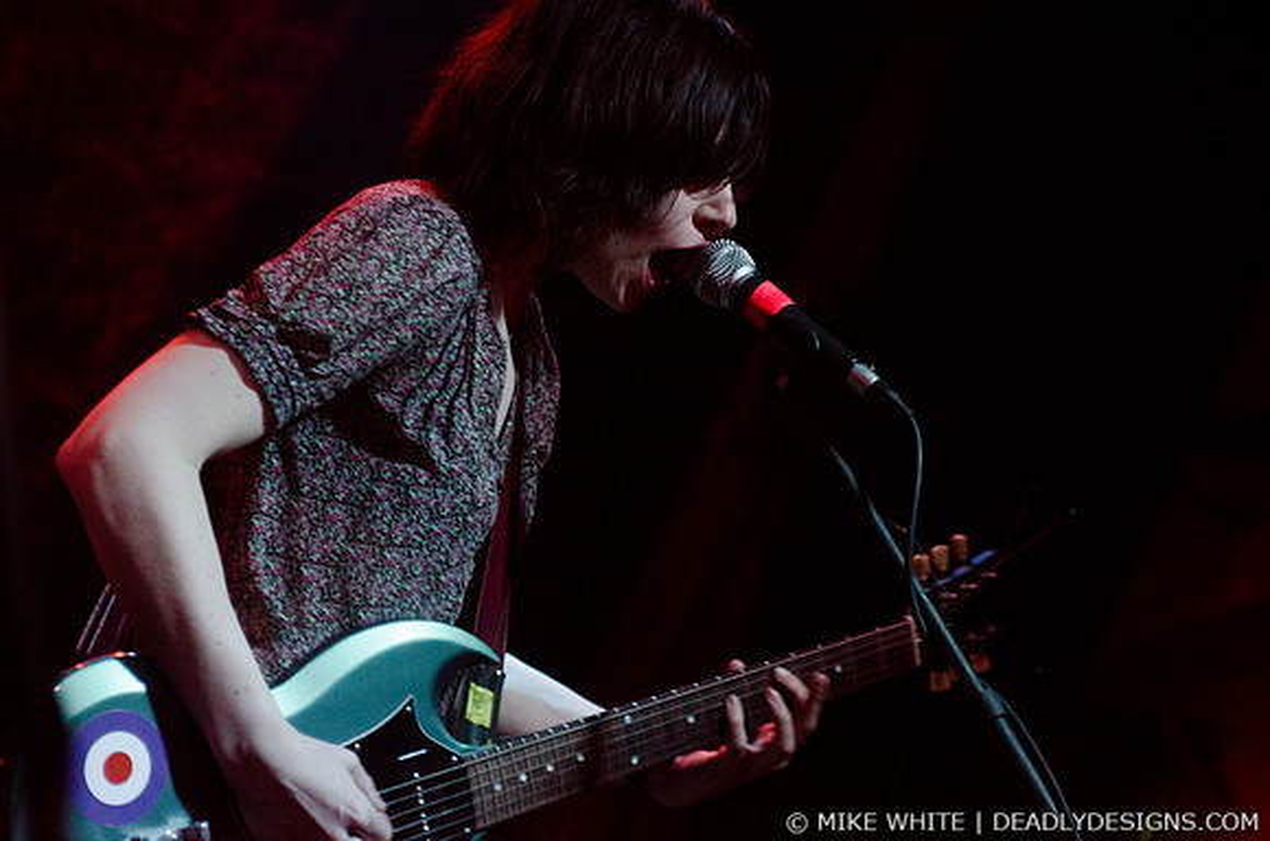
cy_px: 420
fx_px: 3696
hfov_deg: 19.5
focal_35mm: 105
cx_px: 635
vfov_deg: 13.0
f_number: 2.8
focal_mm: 70
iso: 2000
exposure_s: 1/80
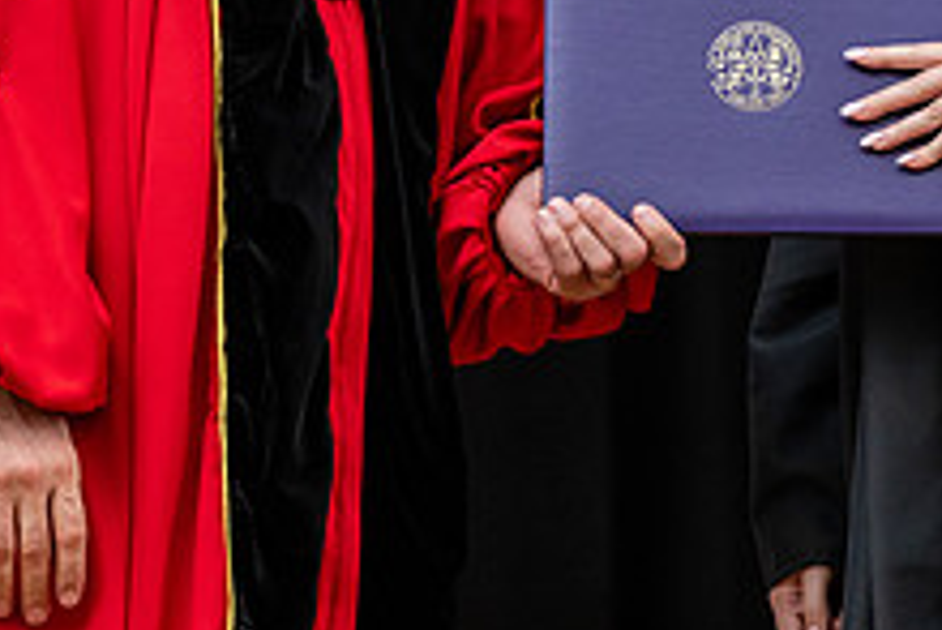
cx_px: 711
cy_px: -131
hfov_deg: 8.6
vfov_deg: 5.7
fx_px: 6284
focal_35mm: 240
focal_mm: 91
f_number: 3.5
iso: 1600
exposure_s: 1/200
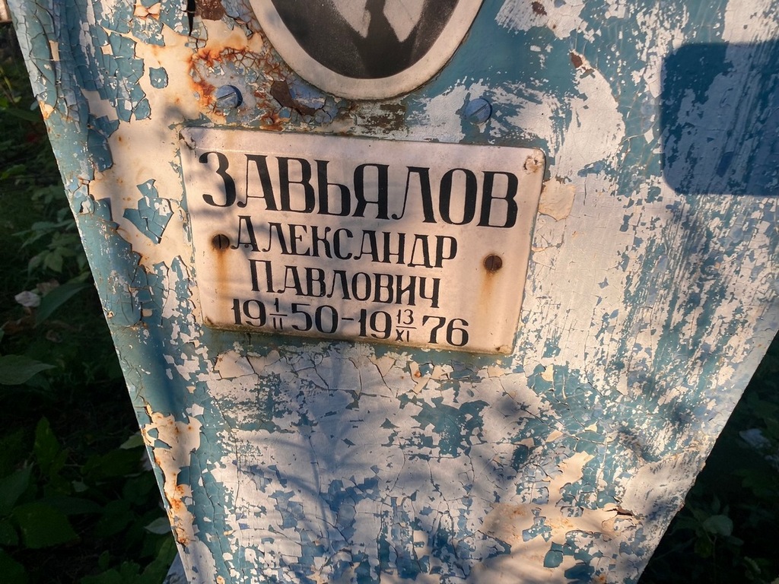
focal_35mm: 26
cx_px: 390
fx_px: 585
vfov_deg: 53.1
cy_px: 292
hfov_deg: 67.3
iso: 32
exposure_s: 1/121
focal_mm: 4.25
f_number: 1.8
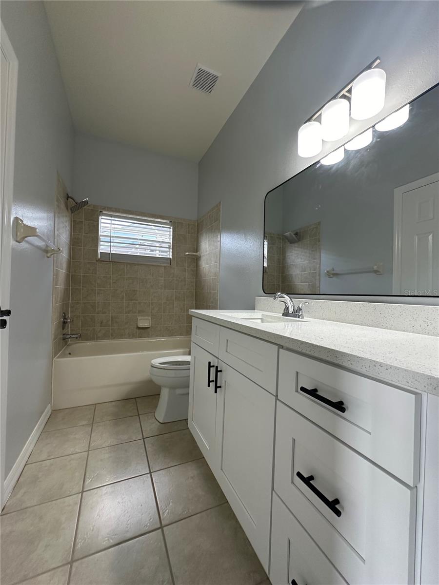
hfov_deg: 85.7
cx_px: 220
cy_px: 292
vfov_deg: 102.1
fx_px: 237
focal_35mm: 14
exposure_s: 1/120
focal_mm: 2.22
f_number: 2.2
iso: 160
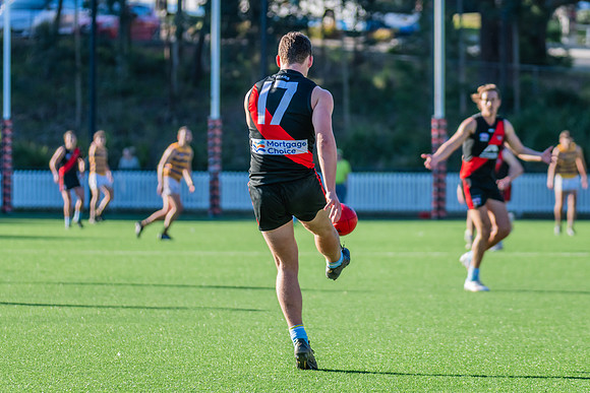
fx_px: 4539
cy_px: 189
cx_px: 306
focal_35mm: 277
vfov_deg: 5.0
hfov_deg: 7.4
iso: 800
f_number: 6.3
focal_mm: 250
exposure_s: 1/1250
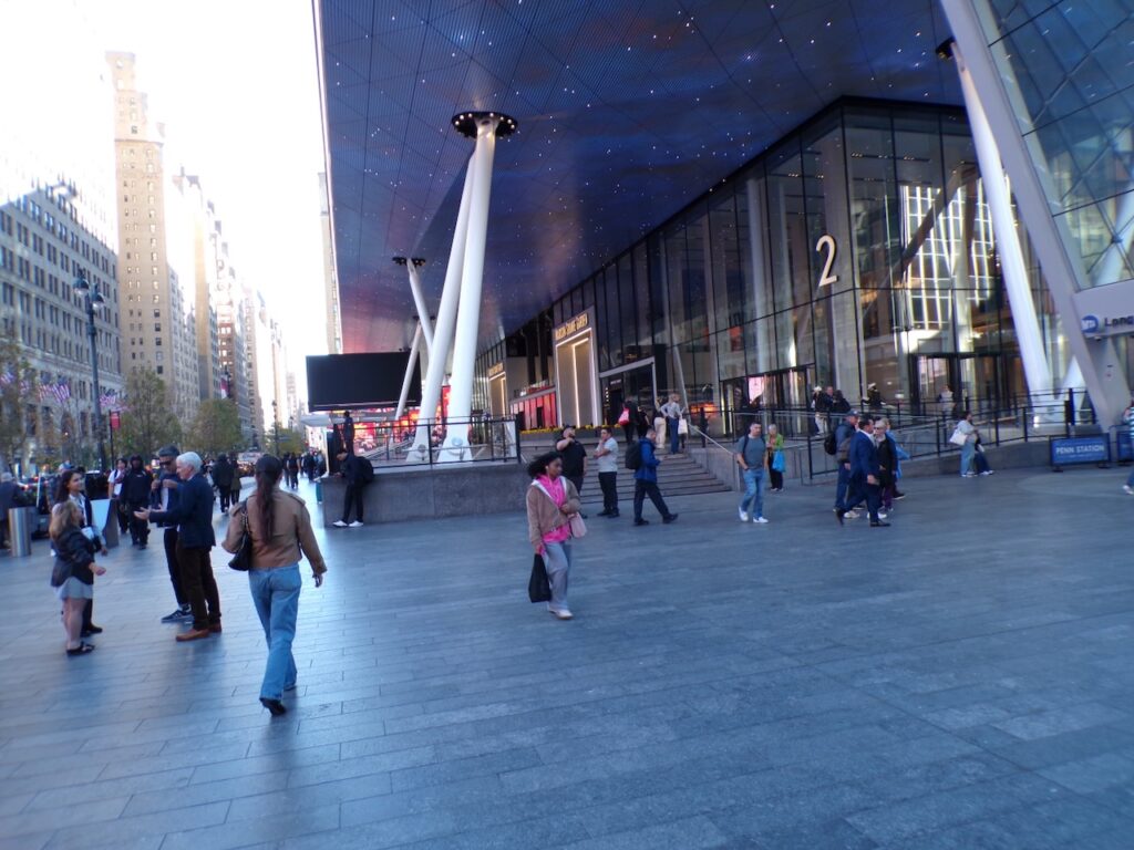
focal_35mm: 24
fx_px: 786
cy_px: 425
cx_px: 567
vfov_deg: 56.8
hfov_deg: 71.6
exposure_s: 1/110
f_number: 3
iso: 100
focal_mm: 4.3
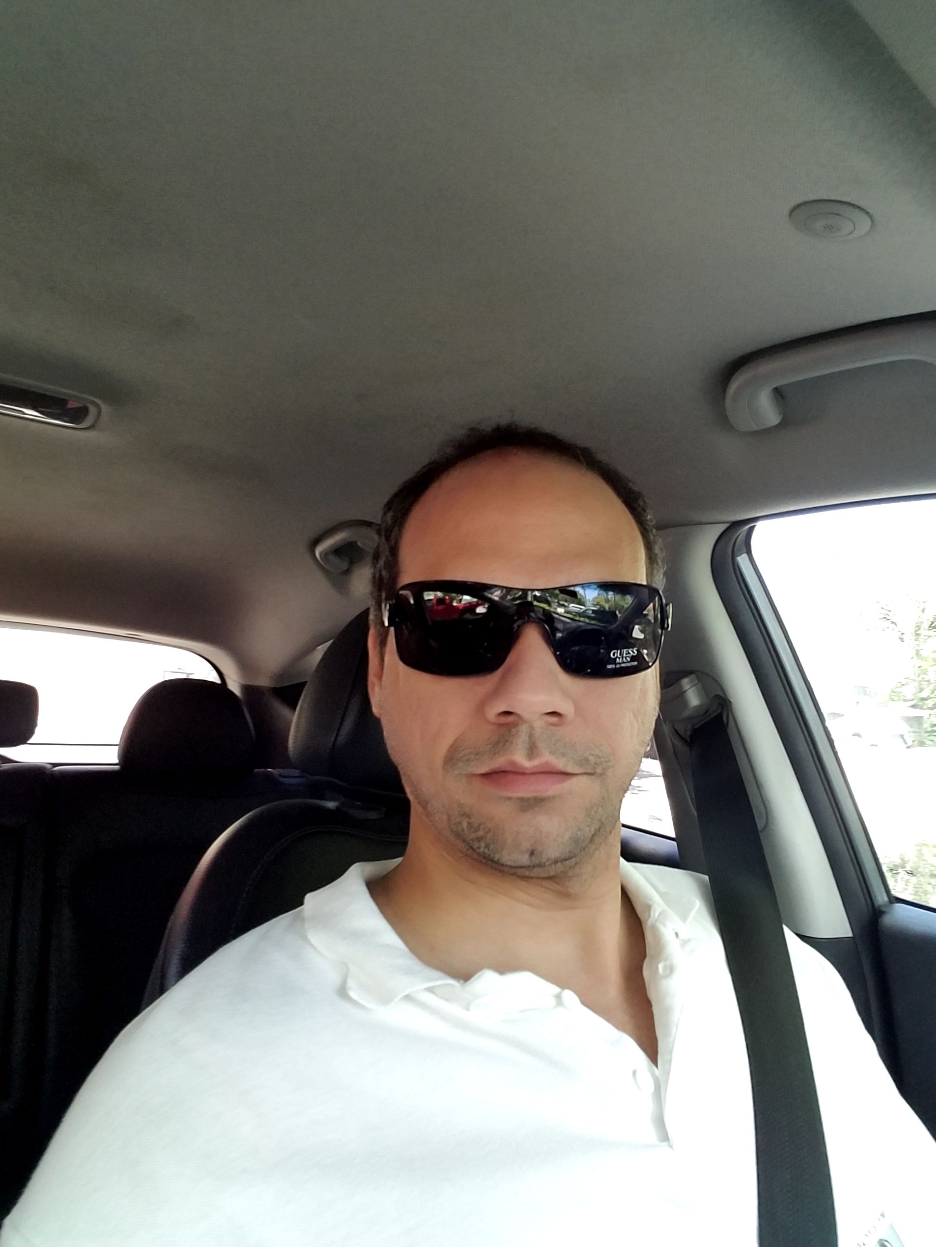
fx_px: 757
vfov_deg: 79.0
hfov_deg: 63.4
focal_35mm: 21
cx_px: 468
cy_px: 624
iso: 80
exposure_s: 1/60
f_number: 1.7
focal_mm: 2.1
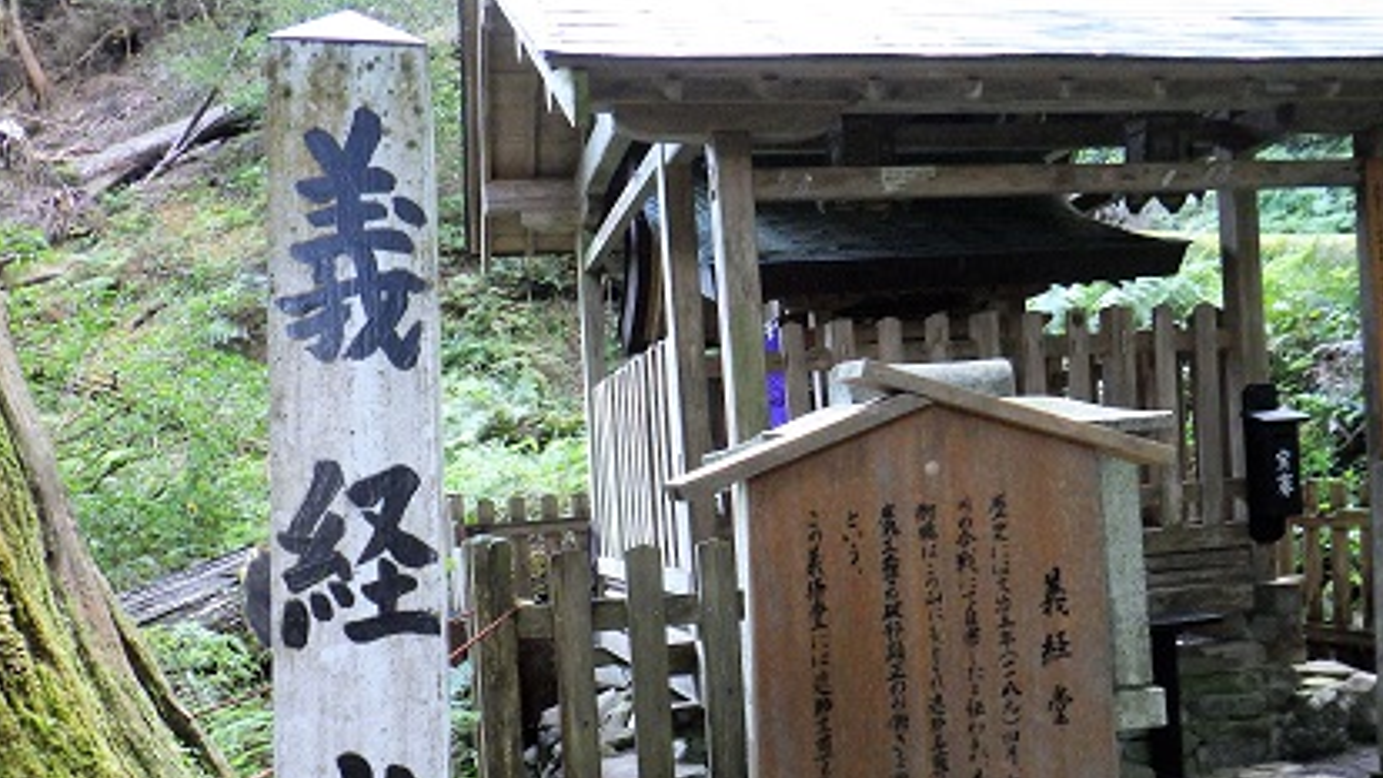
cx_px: 720
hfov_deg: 58.0
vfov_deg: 34.2
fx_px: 1247
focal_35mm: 34
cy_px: 541
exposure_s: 1/45
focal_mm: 5
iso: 1000
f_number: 3.5
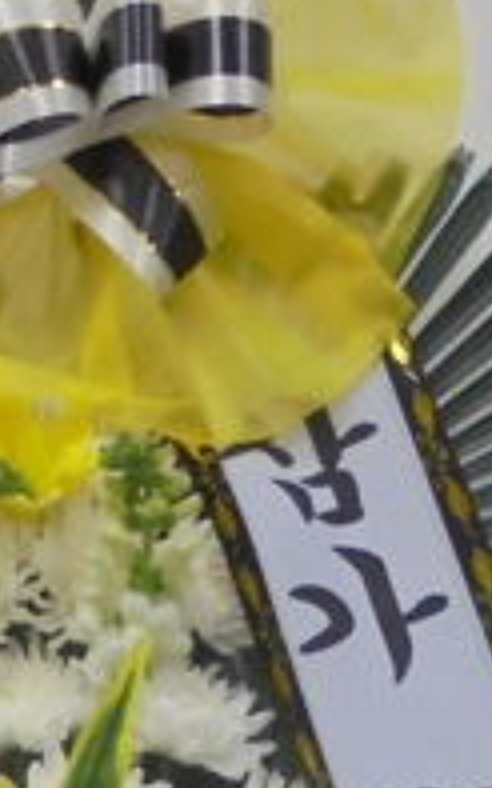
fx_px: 2405
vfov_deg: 16.0
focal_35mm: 112
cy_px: 1380
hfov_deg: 11.6
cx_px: 60
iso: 160
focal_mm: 4.6
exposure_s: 1/30
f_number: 3.5
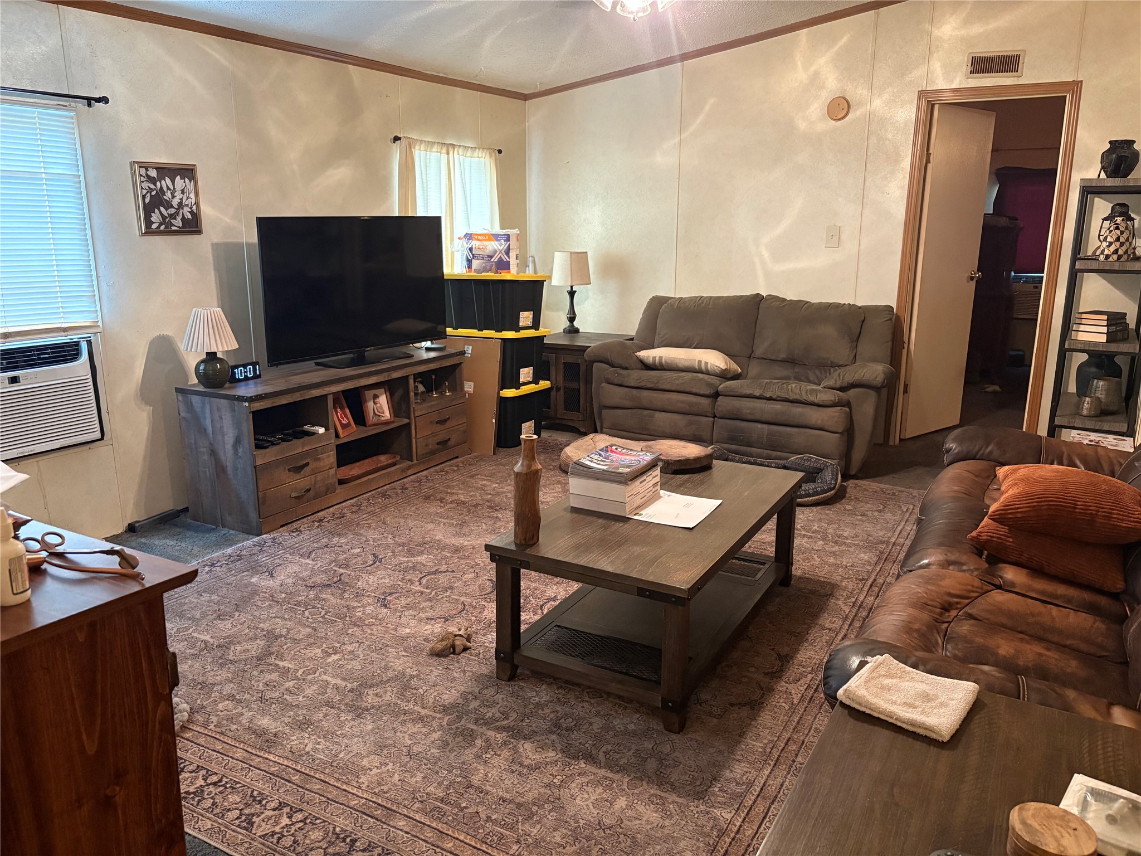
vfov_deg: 53.1
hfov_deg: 67.3
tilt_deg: -13.6
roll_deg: -0.5
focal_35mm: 26
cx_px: 570
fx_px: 857
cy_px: 428
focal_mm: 5.96
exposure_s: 1/30
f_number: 1.6
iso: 500
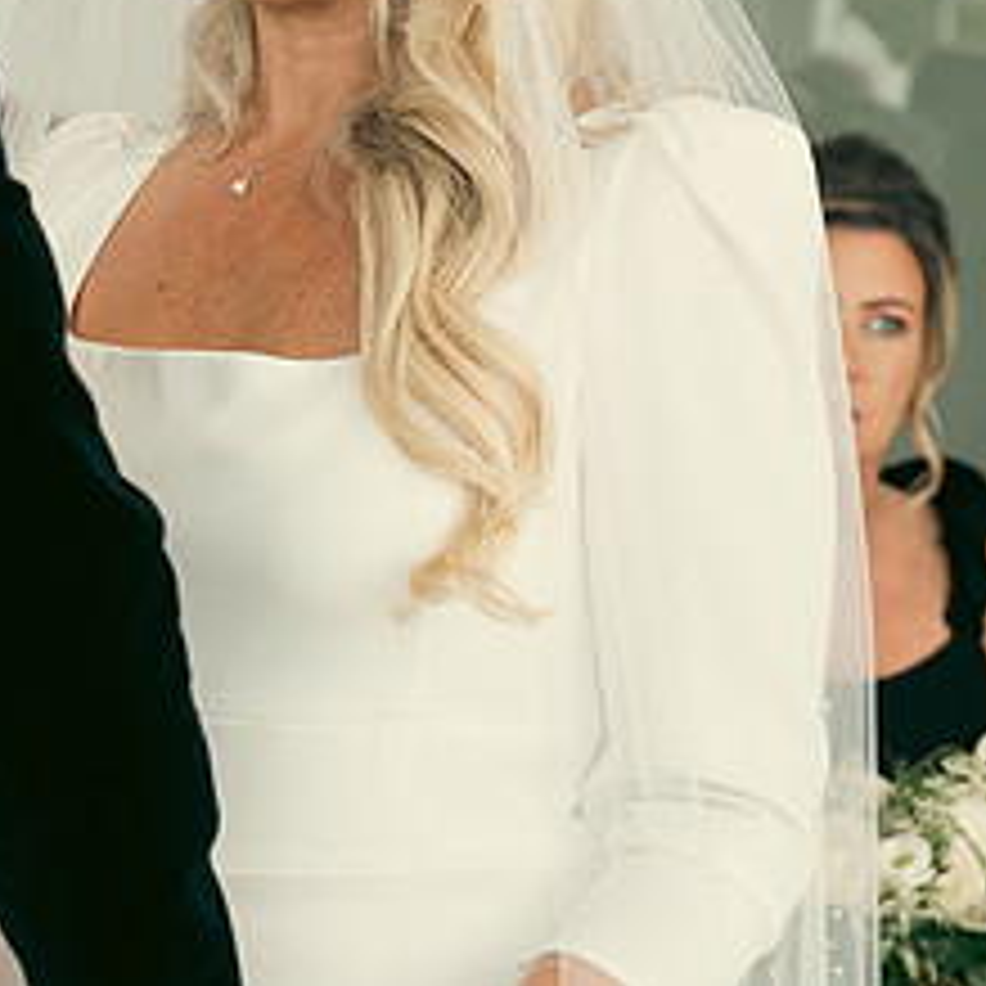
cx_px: -158
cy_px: 119
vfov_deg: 11.5
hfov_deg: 11.4
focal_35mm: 151
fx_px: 4866
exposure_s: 1/160
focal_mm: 45
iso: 400
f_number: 3.5
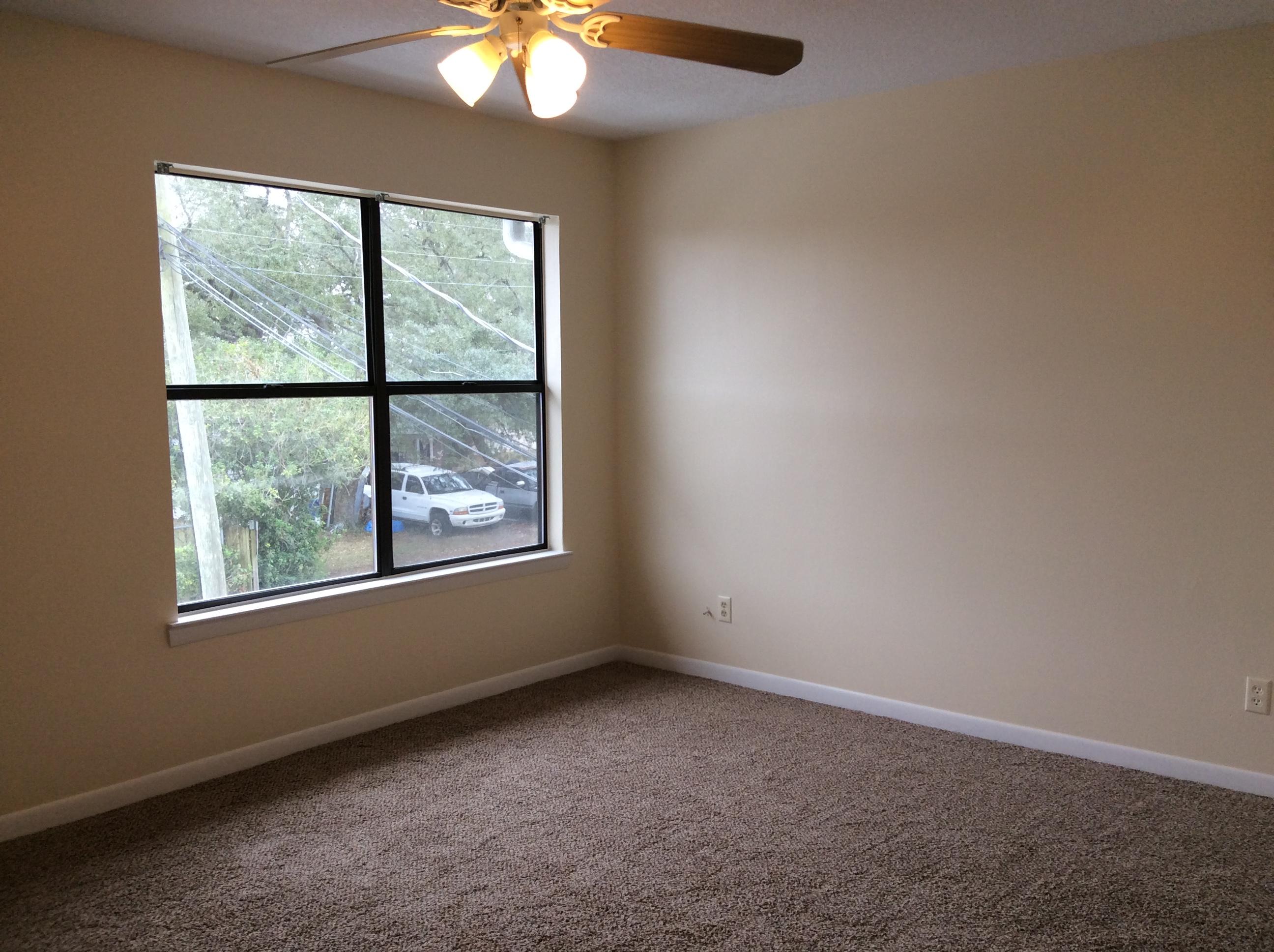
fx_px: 1176
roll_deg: -0.4
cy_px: 476
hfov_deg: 56.9
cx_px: 637
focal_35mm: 32
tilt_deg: -6.3
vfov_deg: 44.1
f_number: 2.4
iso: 40
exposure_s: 1/60
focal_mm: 3.3
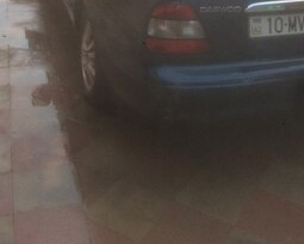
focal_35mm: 55
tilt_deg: -17.5
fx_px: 495
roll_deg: -2.9
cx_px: 184
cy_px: -18
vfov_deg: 25.7
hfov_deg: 34.0
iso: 64
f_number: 2.2
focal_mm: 4.15
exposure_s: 1/33
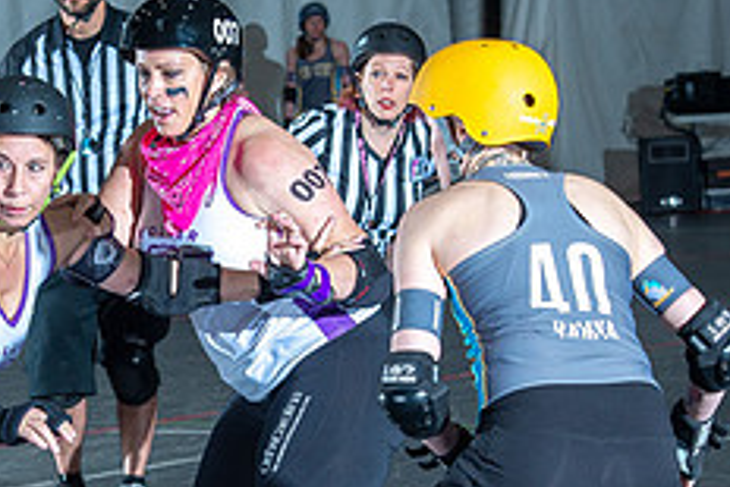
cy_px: 419
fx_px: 5072
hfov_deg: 8.2
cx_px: 132
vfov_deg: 5.5
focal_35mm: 250
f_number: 8
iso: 800
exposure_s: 1/160
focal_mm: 100
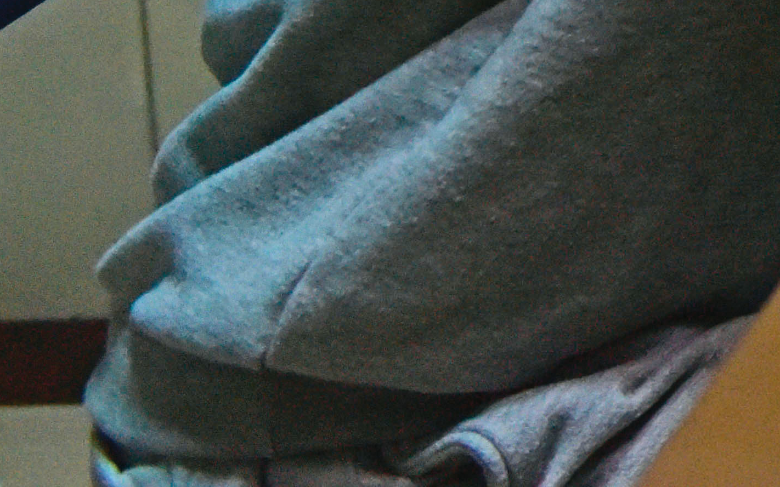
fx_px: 3253
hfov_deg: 11.2
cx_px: 1938
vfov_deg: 7.7
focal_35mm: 153
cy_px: -845
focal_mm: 29
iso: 4000
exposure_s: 1/60
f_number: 4
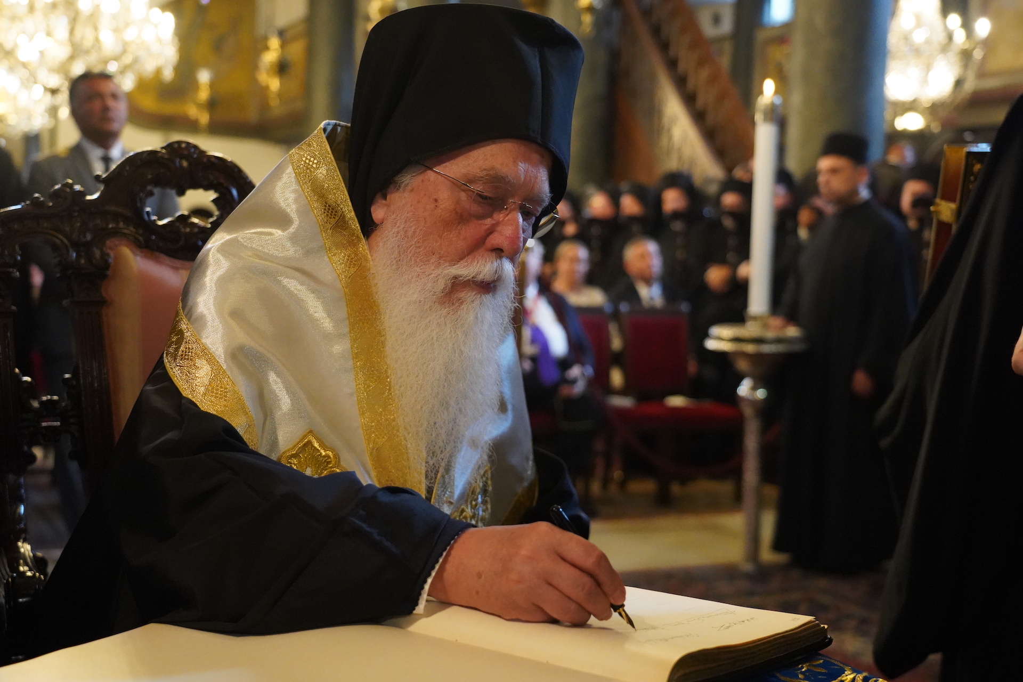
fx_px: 1307
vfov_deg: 29.2
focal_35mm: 46
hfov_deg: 42.7
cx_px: 512
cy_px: 341
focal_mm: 46
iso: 10000
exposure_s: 1/160
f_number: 4
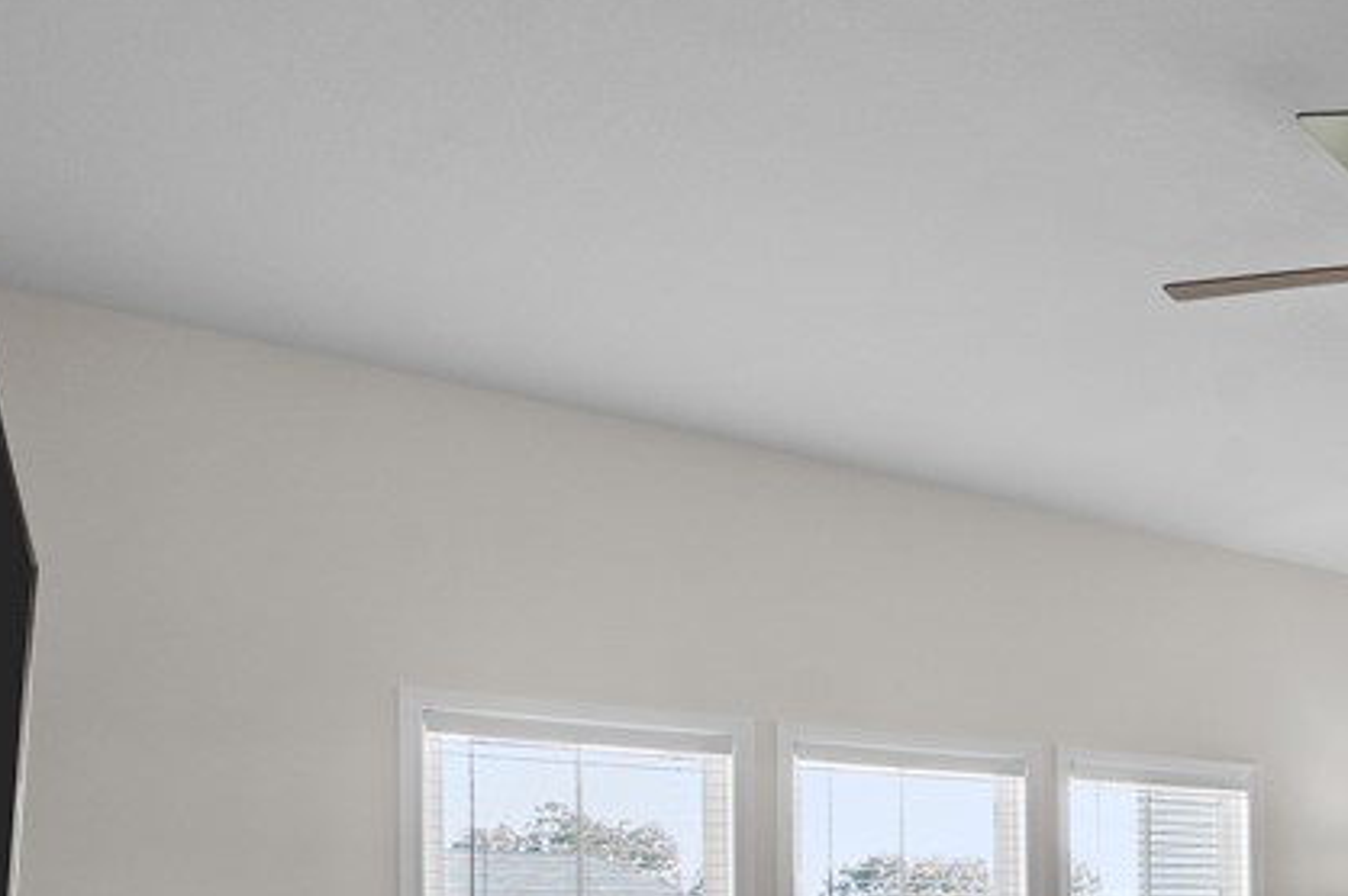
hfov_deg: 41.8
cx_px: 1400
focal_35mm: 39
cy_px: 938
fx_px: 1459
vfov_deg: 31.1
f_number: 8
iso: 8000
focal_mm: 15
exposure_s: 1/30
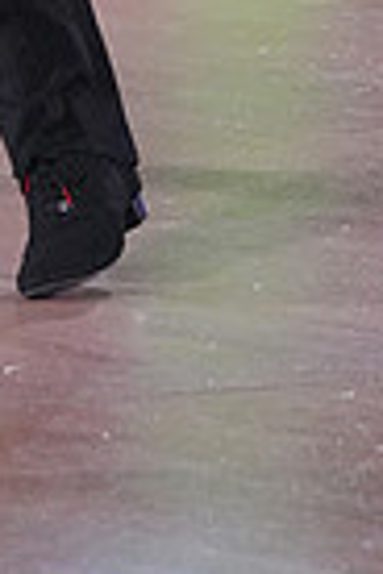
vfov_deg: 2.9
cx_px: -373
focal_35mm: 706
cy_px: -599
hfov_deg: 1.9
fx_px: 11266
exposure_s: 1/400
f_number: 7.1
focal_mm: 168
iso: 5000
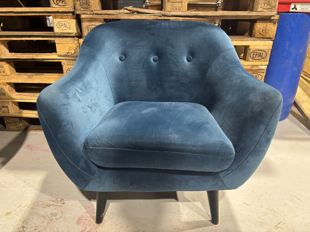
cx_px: 155
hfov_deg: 67.3
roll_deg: -0.4
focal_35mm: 26
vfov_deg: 53.1
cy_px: 116
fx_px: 233
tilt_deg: -23.7
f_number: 1.6
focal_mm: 5.96
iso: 160
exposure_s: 1/50
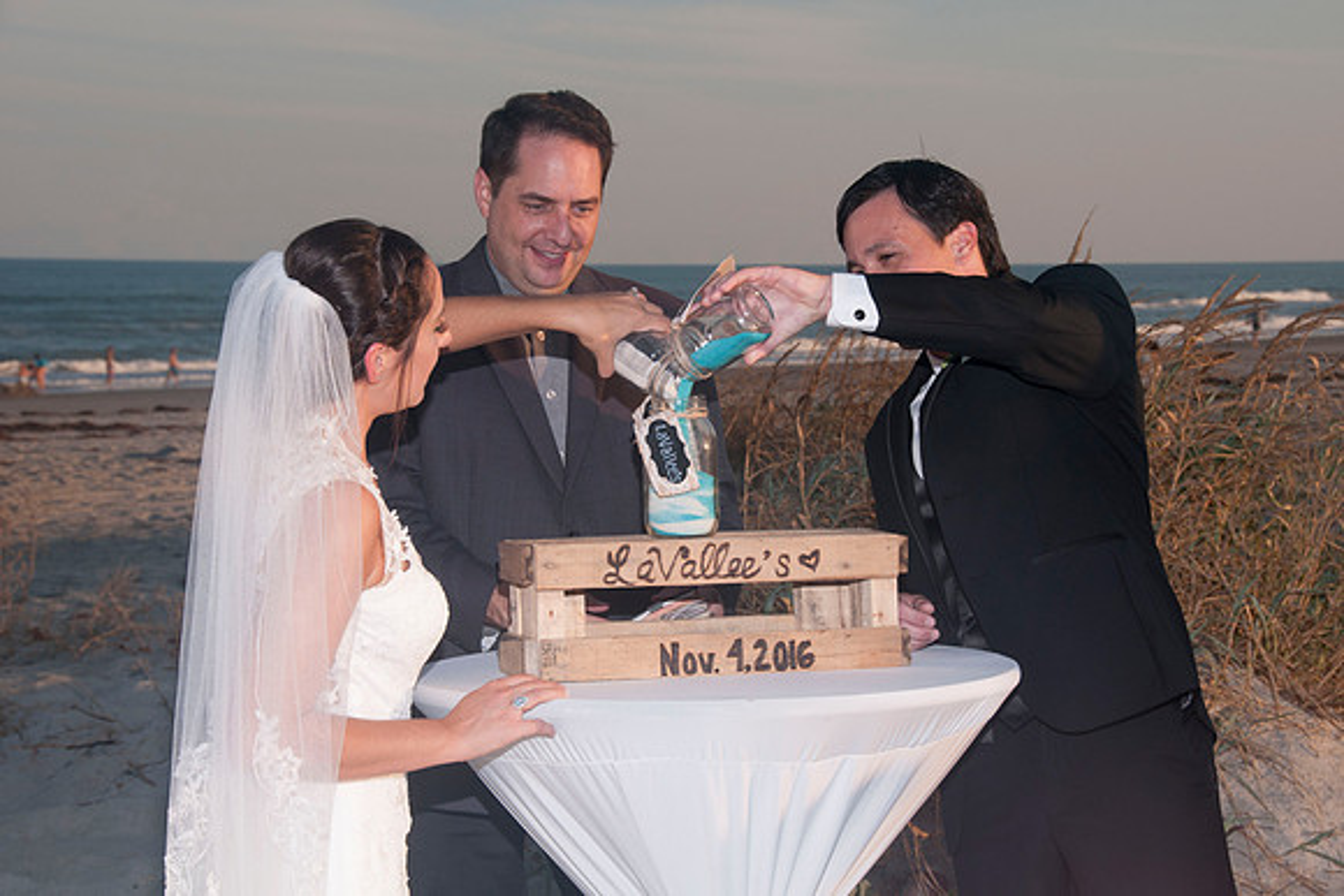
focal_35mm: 85
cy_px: 448
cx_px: 683
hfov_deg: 24.0
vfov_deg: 16.2
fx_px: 3157
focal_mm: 55
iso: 100
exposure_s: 1/250
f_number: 10
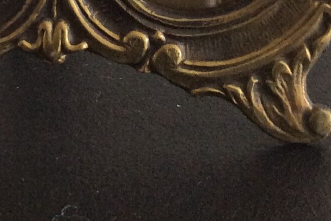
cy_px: -196
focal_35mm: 130
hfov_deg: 15.7
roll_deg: -0.3
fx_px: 1195
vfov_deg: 9.9
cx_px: 89
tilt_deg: -17.9
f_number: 2.4
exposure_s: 1/25
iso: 100
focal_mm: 3.3
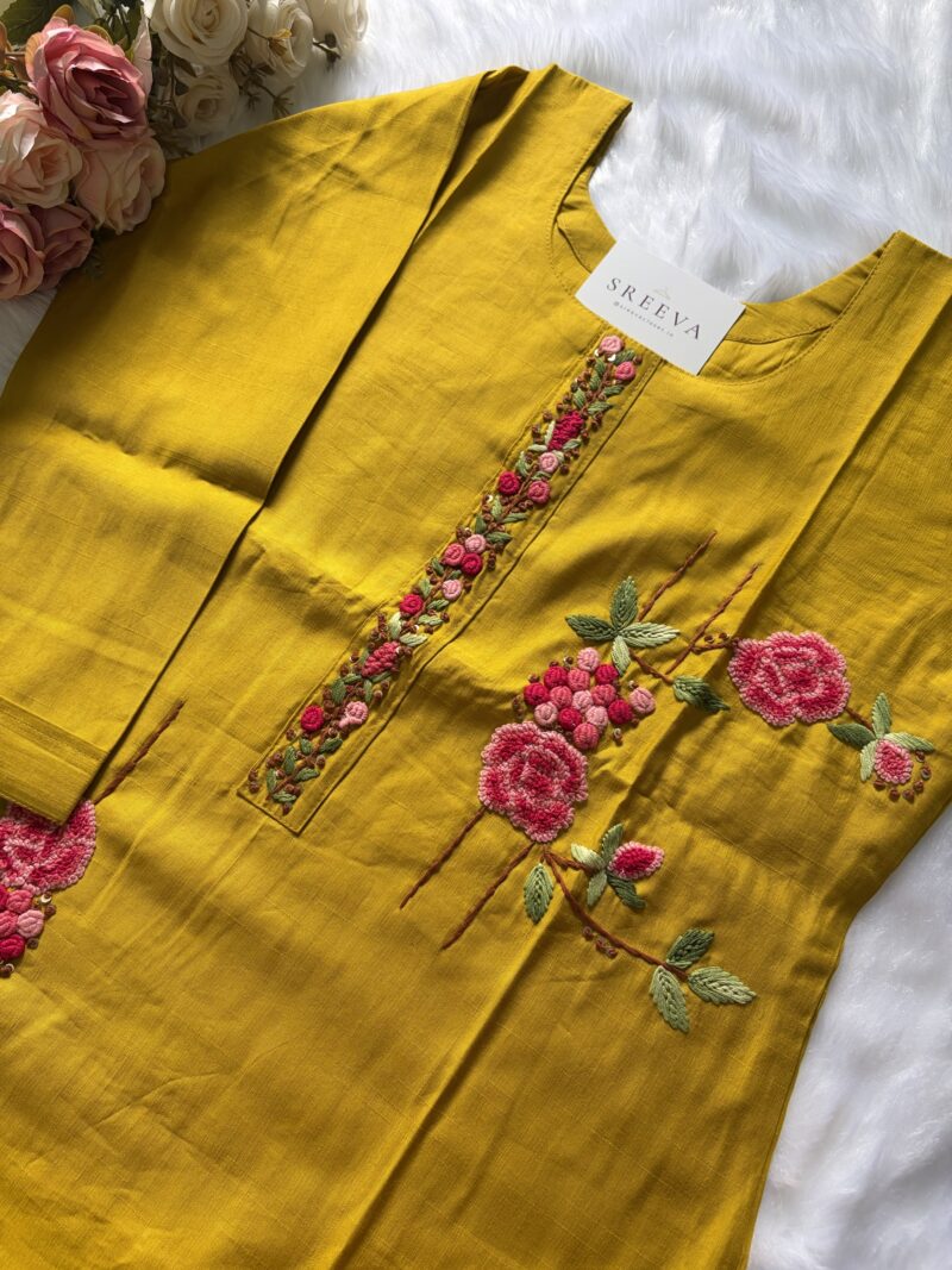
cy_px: 635
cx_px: 476
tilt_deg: -71.2
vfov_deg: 67.3
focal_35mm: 26
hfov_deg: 53.1
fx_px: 954
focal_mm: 5.96
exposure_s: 1/100
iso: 64
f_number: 1.6
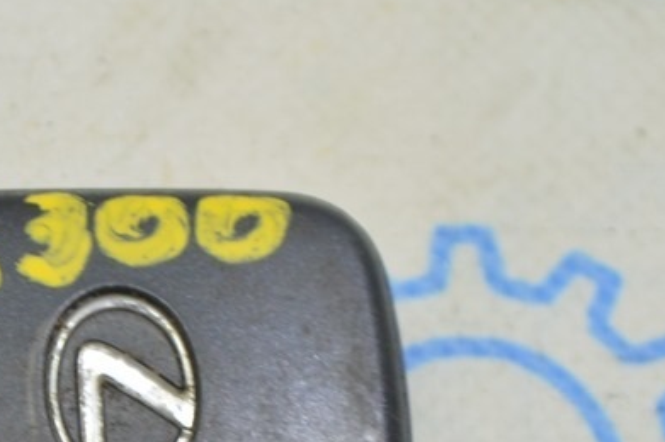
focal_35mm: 216
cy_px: 373
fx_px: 3992
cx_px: 31
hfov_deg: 9.5
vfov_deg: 6.3
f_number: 5.6
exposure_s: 1/20
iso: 400
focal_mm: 55
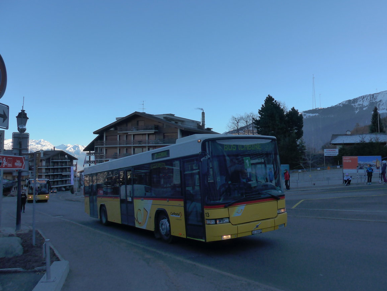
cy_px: 145
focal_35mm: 30
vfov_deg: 46.8
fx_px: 335
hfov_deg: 60.0
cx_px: 198
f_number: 3.5
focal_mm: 6
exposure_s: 1/800
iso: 160
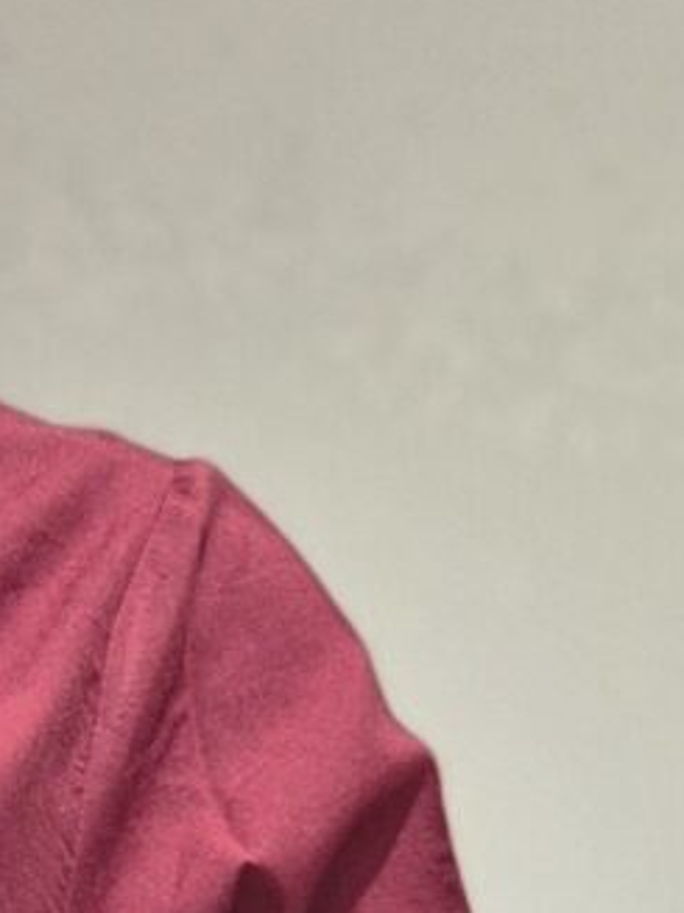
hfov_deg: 7.7
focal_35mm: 180
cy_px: 2795
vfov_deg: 8.9
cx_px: -877
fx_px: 4745
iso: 32
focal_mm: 5.4
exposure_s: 1/100
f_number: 1.8
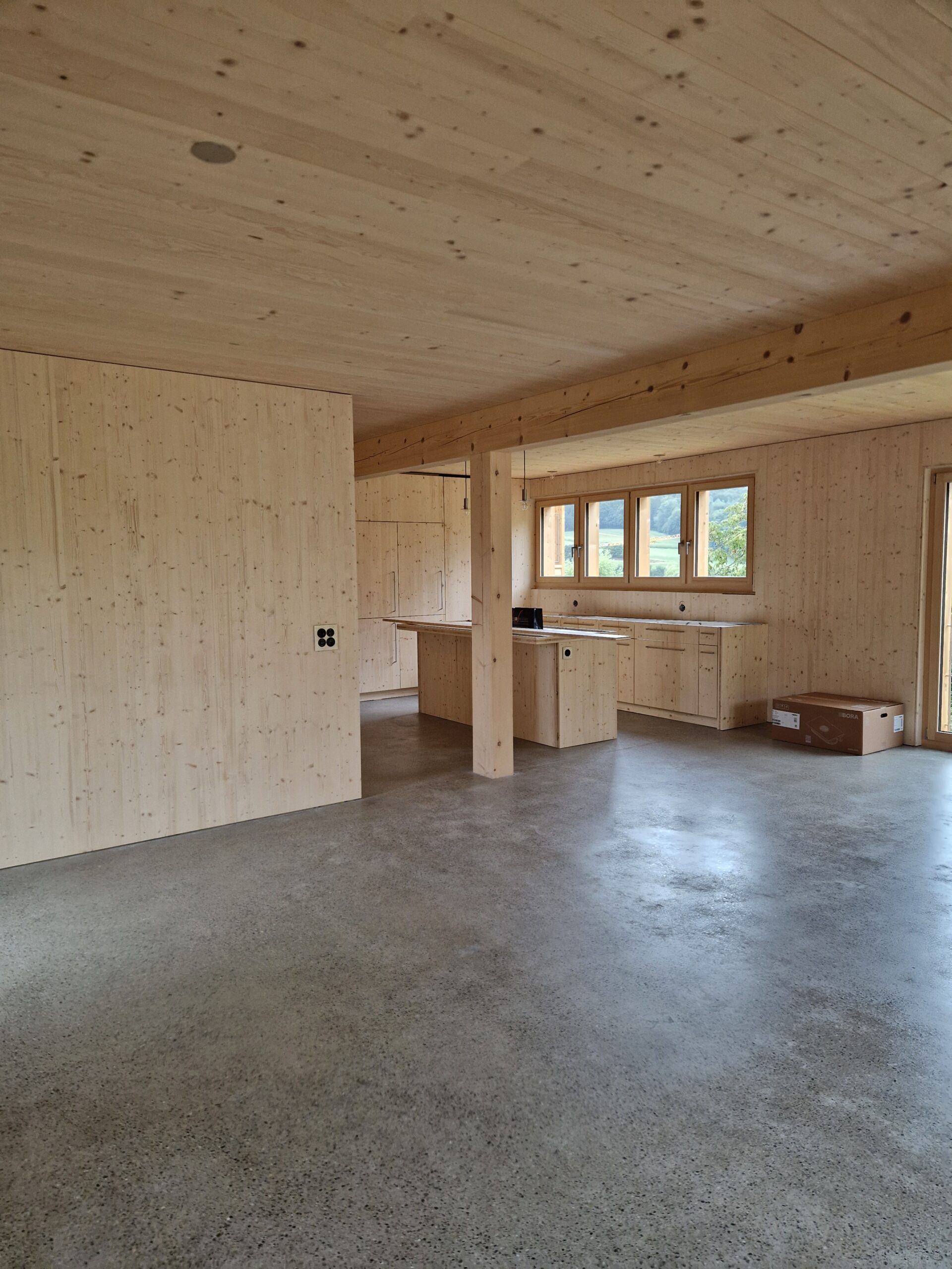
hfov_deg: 58.9
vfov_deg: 73.9
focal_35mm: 23
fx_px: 843
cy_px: 634
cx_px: 476
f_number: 1.8
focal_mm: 5.4
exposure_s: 1/180
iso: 160
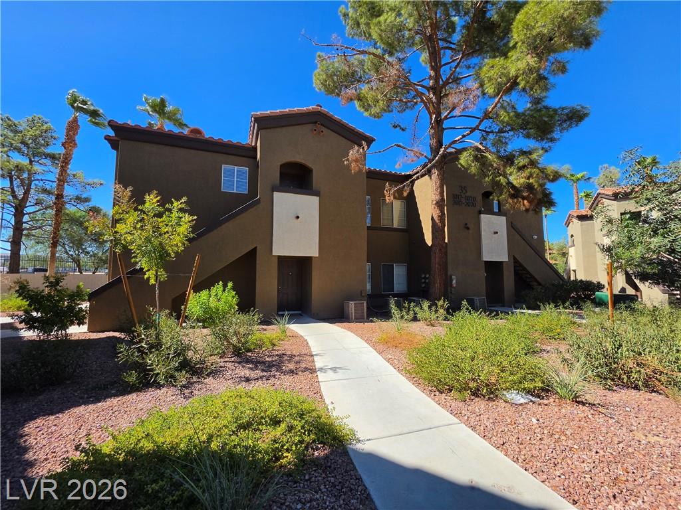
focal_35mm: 13
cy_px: 255
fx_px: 256
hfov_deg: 106.2
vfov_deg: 89.9
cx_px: 340
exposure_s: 1/1314
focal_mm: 2.2
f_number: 1.9
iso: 32
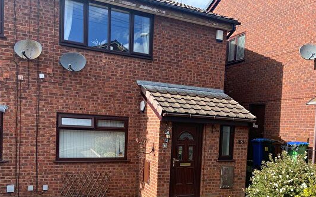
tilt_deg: -6.4
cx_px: 189
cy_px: 150
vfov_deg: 34.5
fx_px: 310
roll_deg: -2.9
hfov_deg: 53.6
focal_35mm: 36
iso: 32
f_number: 1.8
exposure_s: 1/1007
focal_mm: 4.25
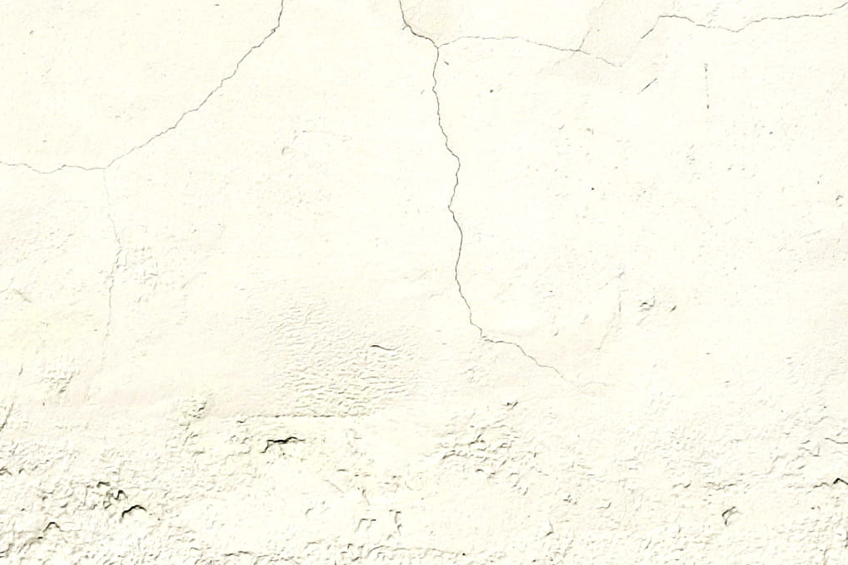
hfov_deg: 8.1
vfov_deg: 5.4
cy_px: 352
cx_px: 207
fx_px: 5982
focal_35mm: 254
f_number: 8
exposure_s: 1/850
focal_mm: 35
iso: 200
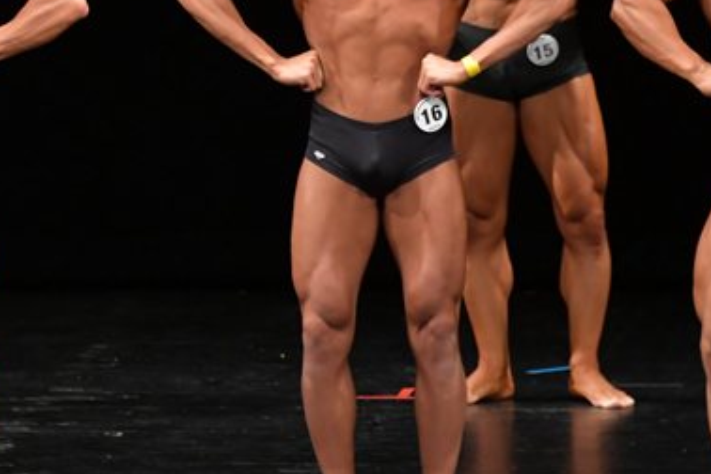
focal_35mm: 553
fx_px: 10921
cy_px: 124
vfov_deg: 2.5
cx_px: 16
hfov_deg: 3.7
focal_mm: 180
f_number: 5.6
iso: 3200
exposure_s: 1/400
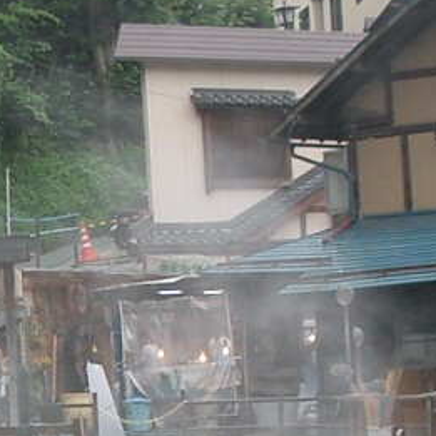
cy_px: 352
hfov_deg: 12.0
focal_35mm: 142
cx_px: -77
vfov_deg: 12.2
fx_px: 2023
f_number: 2.6
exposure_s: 1/320
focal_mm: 5.8
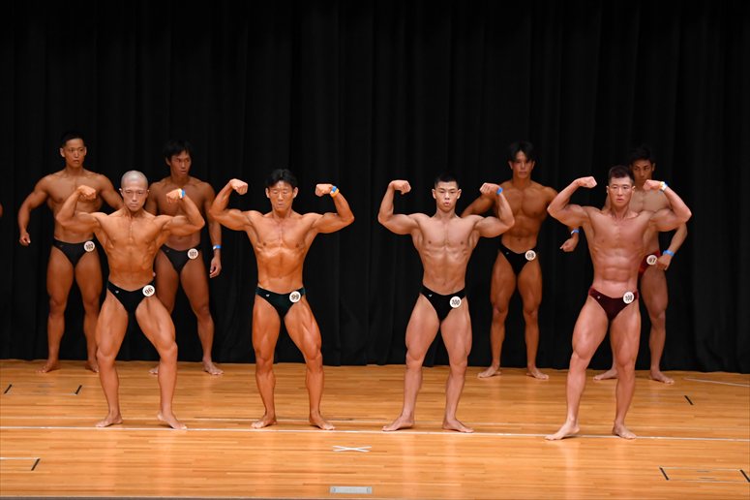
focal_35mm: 168
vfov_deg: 8.2
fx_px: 3498
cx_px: 375
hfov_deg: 12.2
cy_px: 250
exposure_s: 1/400
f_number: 5.6
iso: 3200
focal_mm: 112
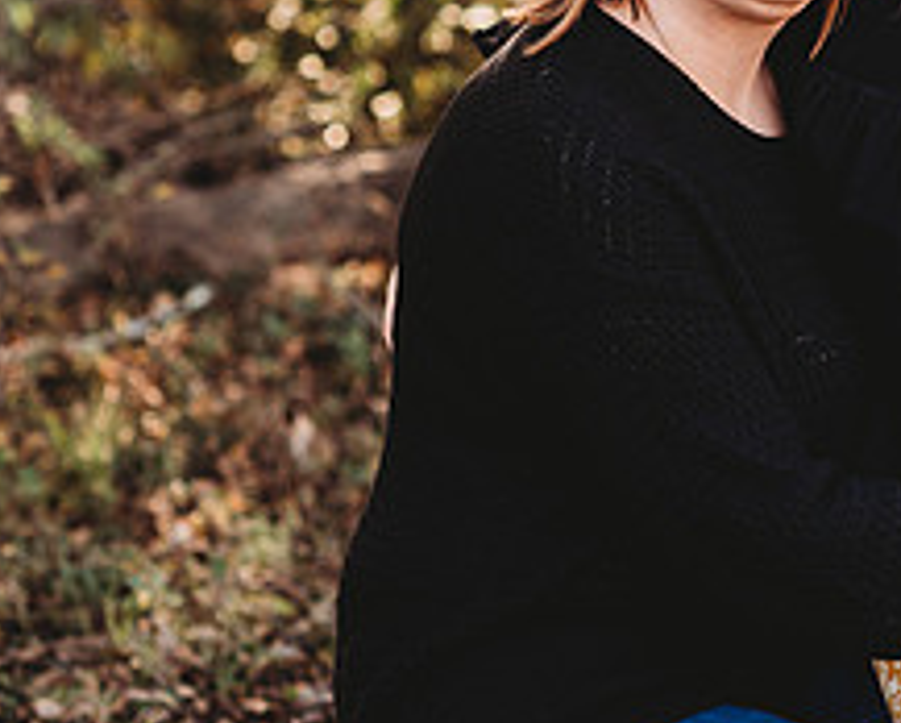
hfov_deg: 9.0
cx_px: 872
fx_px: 5685
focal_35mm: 213
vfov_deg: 7.3
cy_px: 77
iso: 160
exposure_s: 1/250
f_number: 2.8
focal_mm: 85
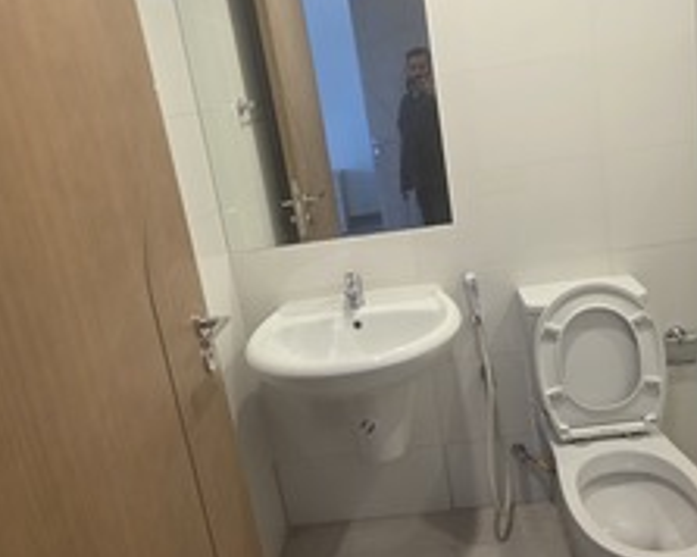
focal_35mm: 26
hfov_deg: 65.9
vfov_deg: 54.2
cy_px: 205
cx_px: 389
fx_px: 536
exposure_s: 1/100
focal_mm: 2.2
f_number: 1.9
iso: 250
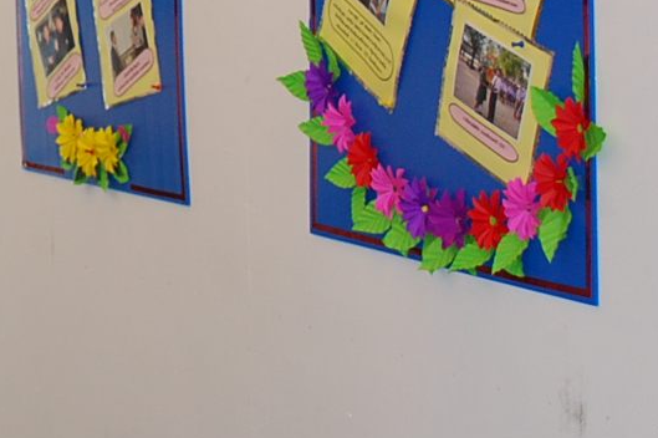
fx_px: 2411
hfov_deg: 14.6
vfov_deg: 10.1
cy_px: -173
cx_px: -294
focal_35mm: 132
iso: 400
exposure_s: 1/50
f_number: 4.2
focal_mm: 24
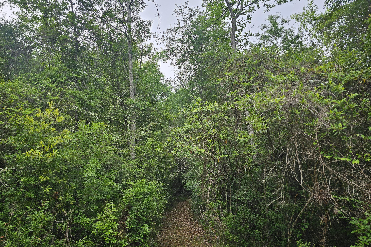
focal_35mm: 24
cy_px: 126
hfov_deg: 73.7
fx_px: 247
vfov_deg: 53.1
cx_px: 186
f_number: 1.7
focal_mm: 6.3
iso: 16
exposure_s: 1/120
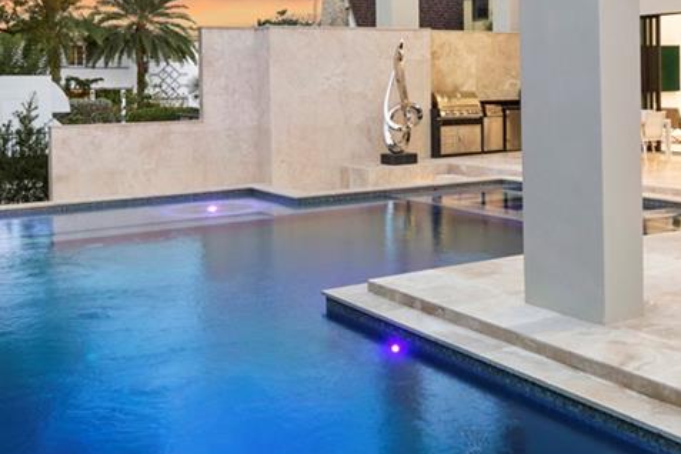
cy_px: 86
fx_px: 889
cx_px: 457
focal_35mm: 47
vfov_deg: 28.0
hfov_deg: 41.3
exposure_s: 1/3
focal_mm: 14
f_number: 8
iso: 640
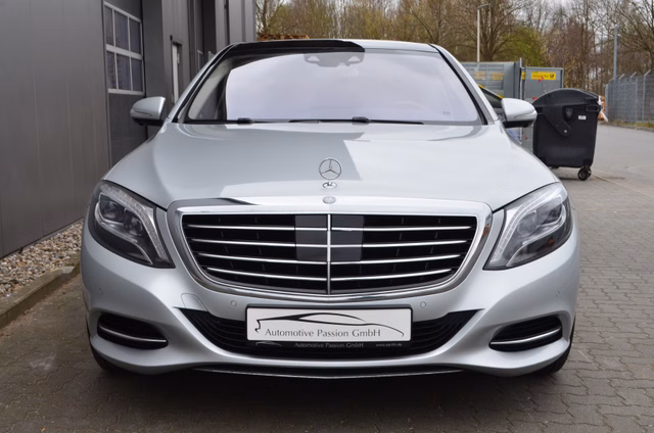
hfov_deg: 41.2
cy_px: 216
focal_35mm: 48
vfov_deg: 28.0
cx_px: 327
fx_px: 870
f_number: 10
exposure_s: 1/60
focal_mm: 32
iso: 400
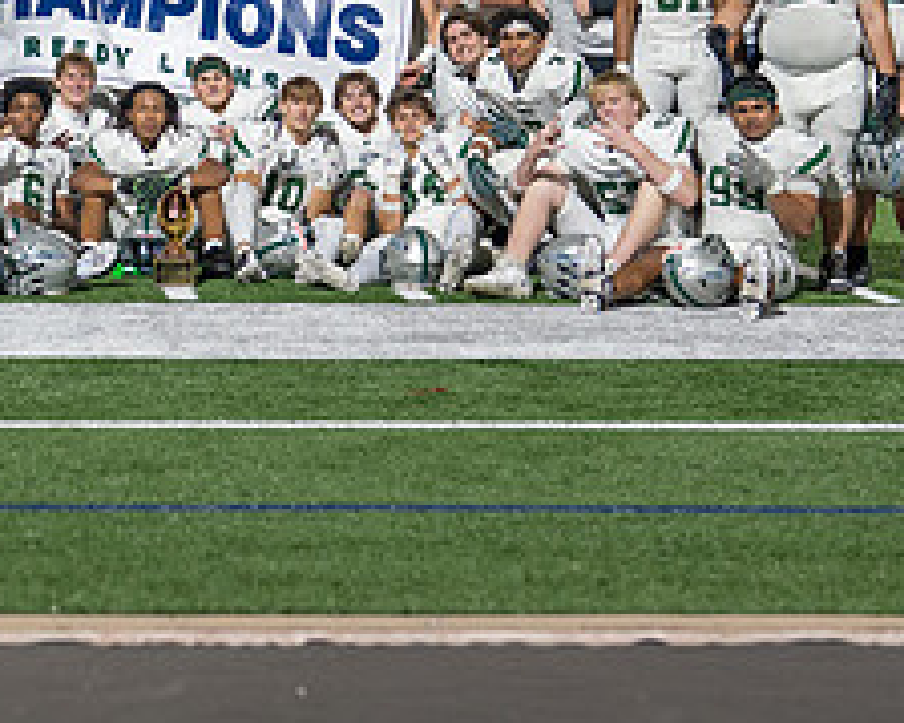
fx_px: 3664
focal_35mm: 137
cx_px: -6
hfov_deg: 13.9
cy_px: 85
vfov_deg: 11.2
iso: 500
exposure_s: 1/640
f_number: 1.8
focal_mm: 50
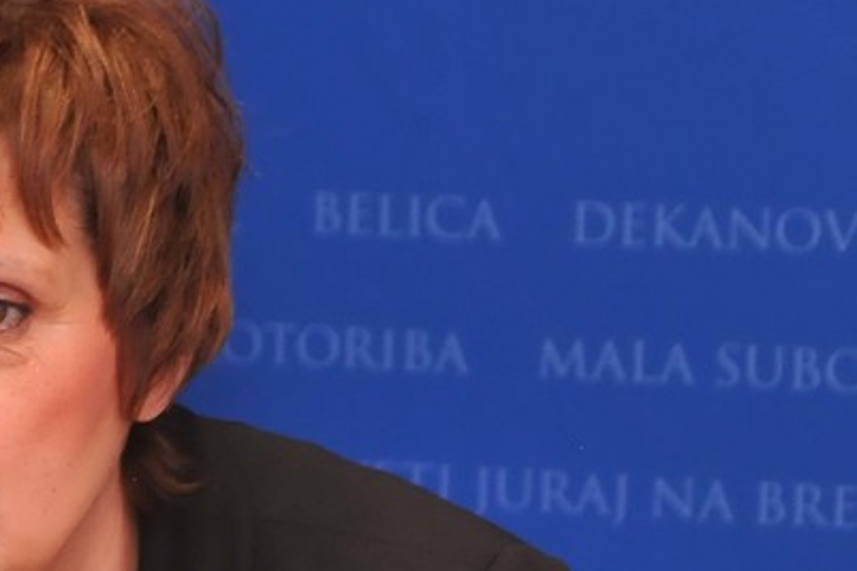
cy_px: 577
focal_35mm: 306
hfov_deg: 6.7
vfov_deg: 4.5
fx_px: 7281
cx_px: 4
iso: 800
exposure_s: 1/60
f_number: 7.1
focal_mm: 80
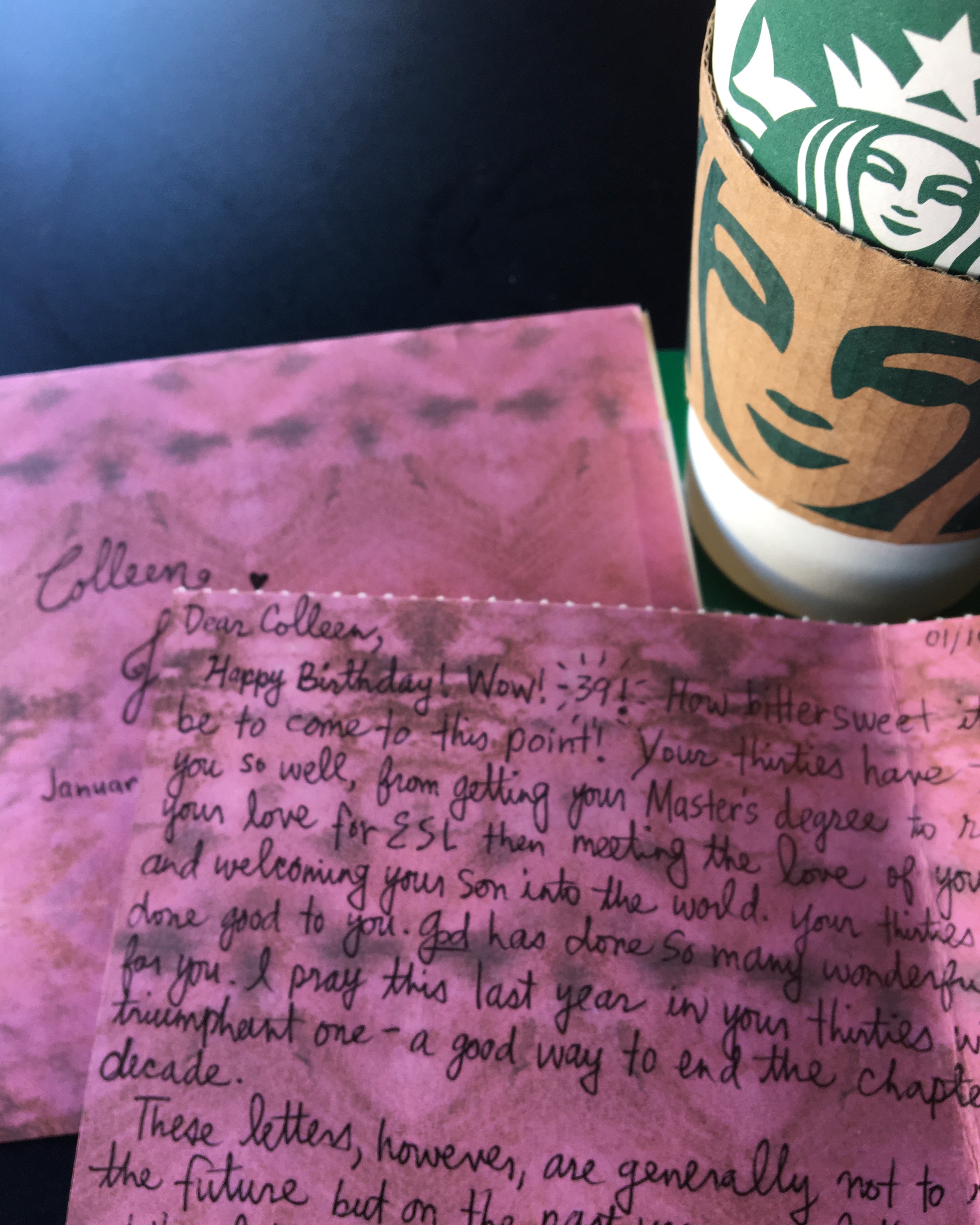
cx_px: 499
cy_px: 619
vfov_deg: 57.2
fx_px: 1124
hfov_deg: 47.1
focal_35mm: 31
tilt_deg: -58.5
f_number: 2.2
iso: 32
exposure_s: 1/60
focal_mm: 4.15
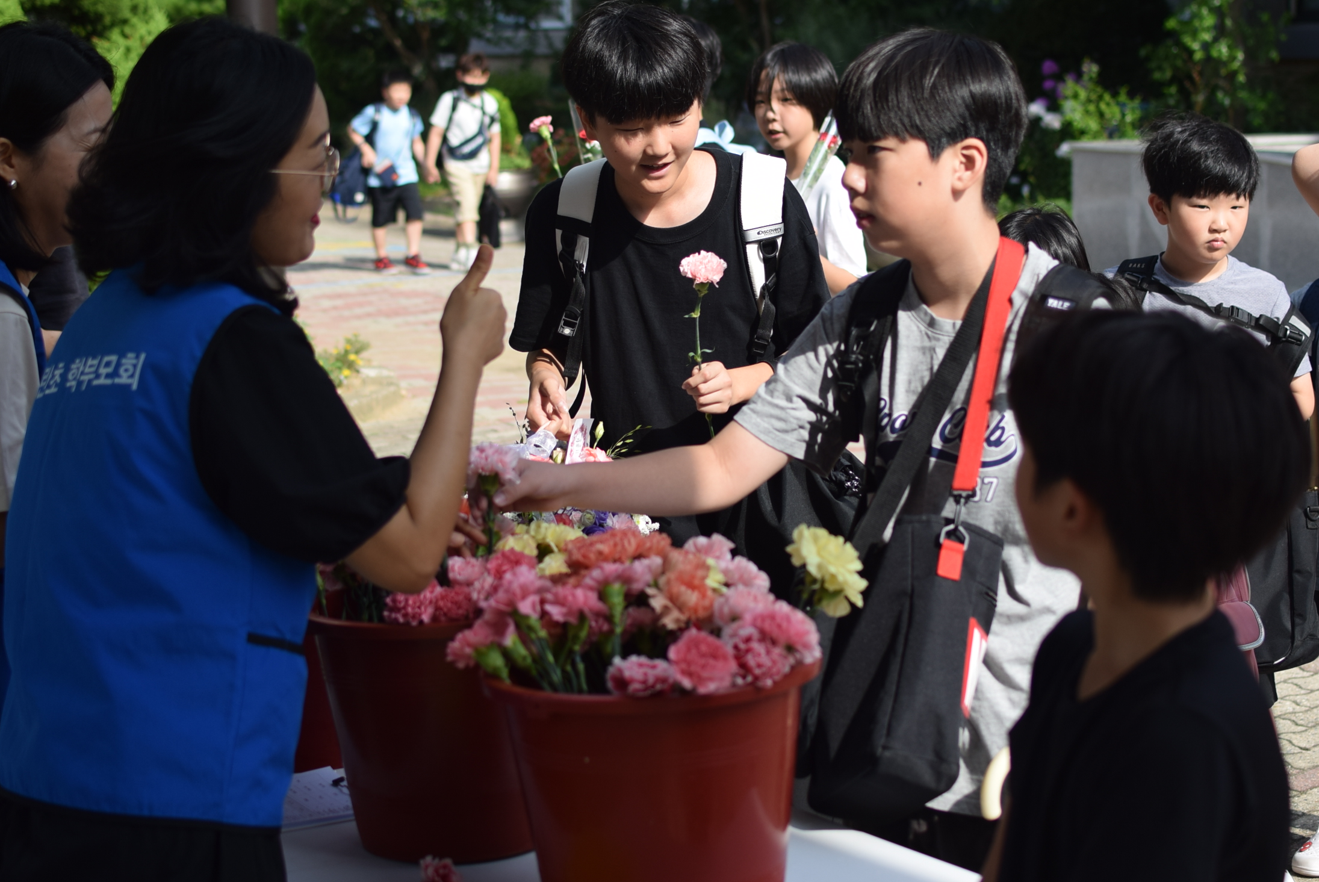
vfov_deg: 19.0
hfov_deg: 28.2
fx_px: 2629
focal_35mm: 72
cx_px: 683
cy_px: 431
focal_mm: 35
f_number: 2.8
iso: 100
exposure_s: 1/1000
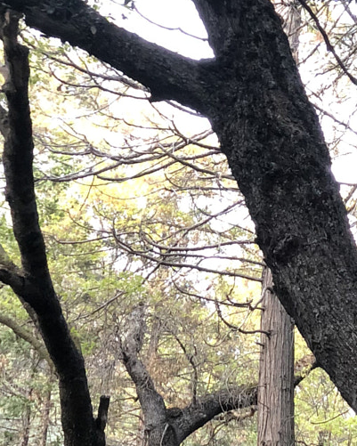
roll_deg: -2.1
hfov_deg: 9.4
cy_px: 426
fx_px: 2139
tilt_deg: +20.0
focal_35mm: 162
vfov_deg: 11.8
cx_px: 470
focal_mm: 6
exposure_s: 1/40
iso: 80
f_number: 2.4
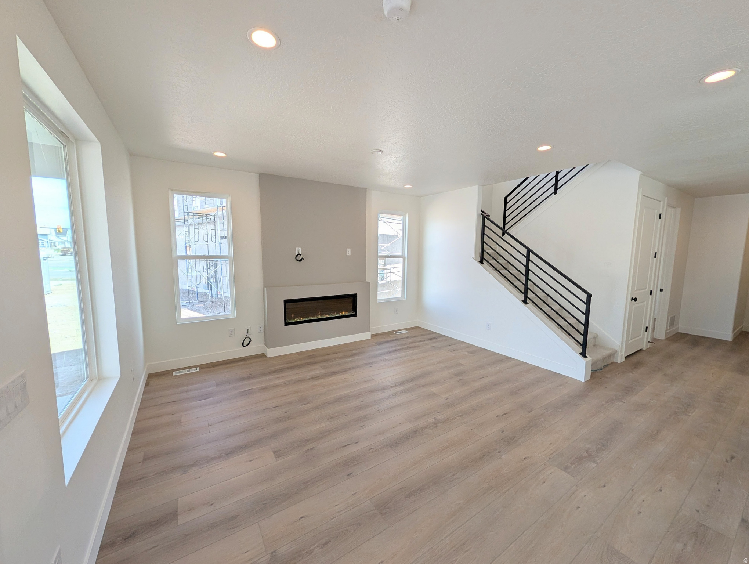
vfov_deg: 94.6
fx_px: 260
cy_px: 282
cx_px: 374
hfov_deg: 110.5
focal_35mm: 12
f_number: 1.7
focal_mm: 2.02
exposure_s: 1/380
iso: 47
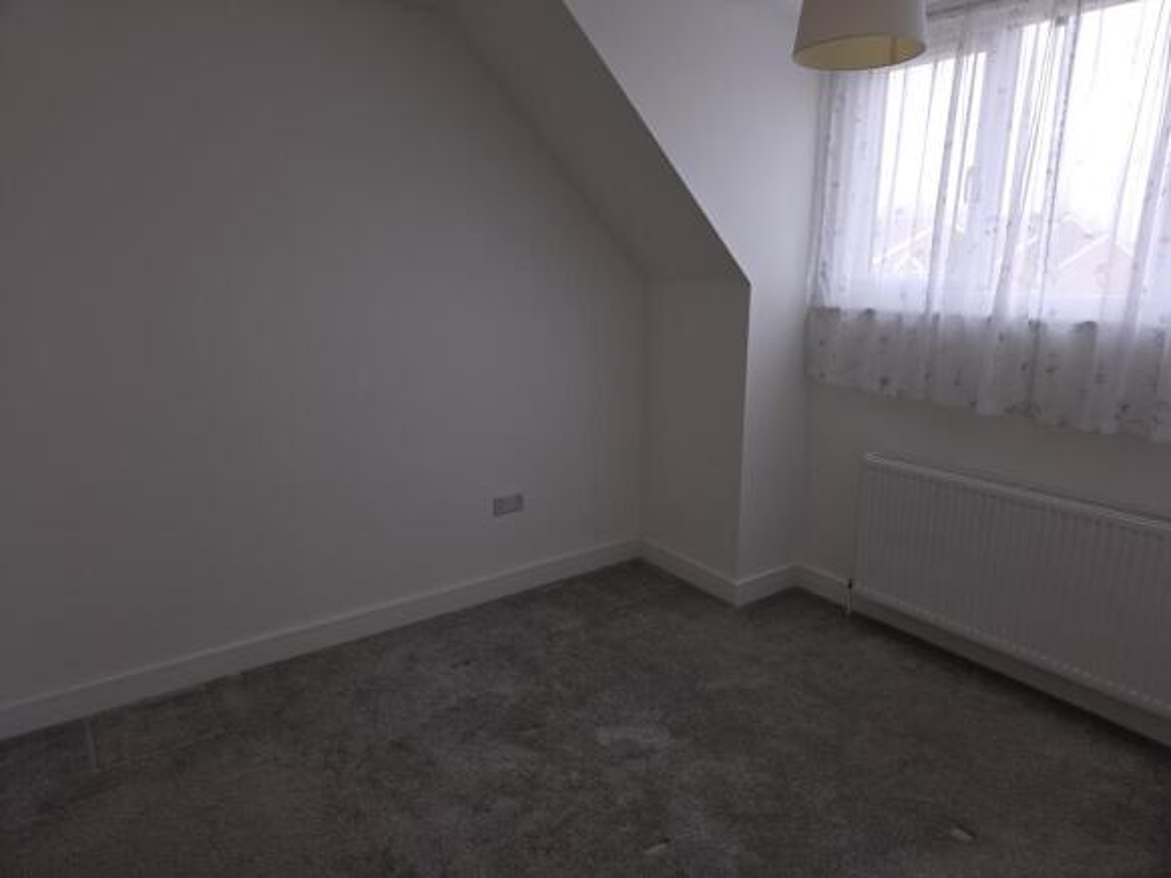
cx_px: 586
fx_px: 778
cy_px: 439
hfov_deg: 73.9
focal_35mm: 23
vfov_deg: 58.9
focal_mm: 6.3
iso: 20
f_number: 1.7
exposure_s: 1/100
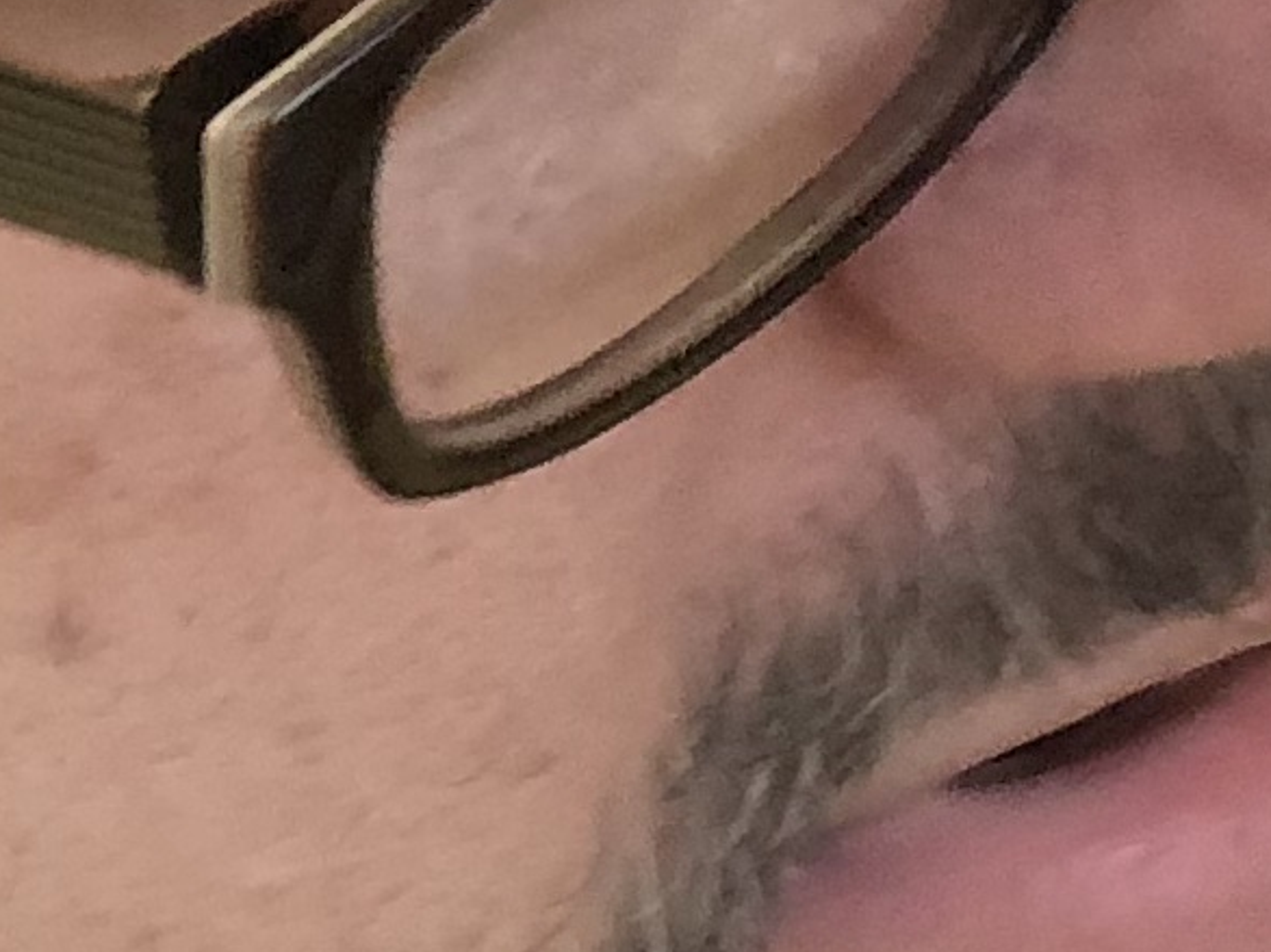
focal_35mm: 358
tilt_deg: -20.5
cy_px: 1188
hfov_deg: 5.5
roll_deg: +9.1
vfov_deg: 4.1
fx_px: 13139
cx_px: 1820
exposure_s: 1/40
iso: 100
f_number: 2.4
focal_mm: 6
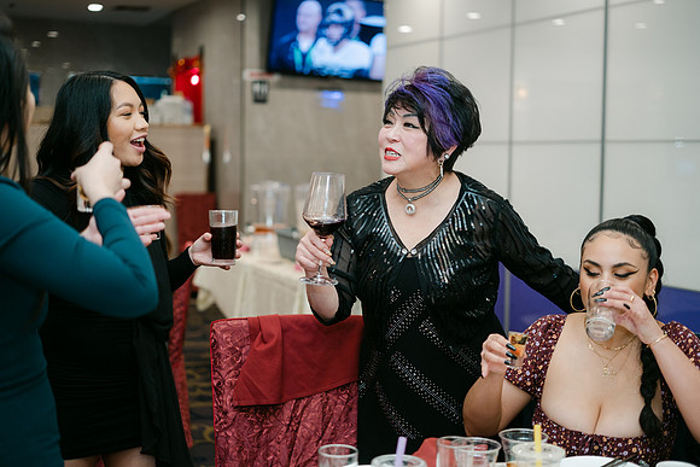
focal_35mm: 50
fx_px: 972
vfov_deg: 27.0
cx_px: 350
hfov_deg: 39.6
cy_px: 234
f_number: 1.4
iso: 200
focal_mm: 33
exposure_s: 1/160
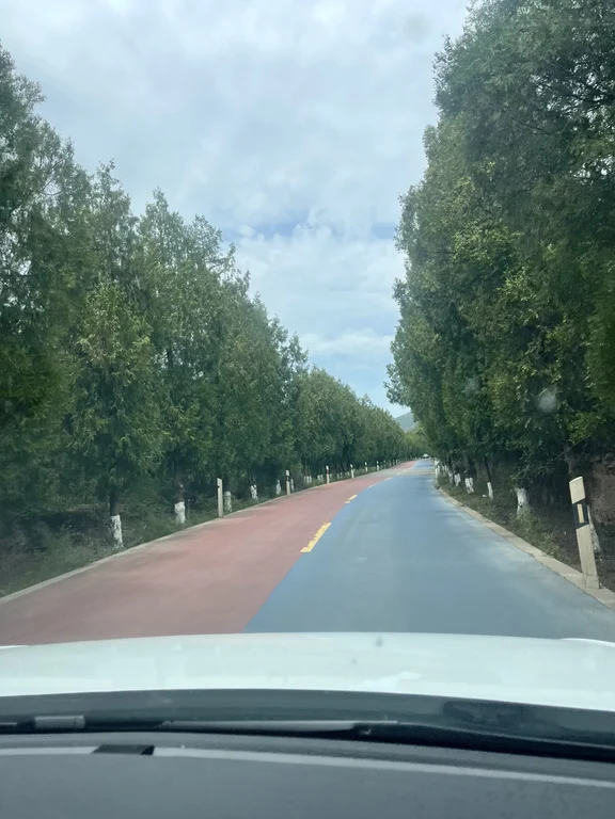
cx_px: 308
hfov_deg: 53.1
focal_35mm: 26
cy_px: 410
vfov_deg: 67.3
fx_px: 616
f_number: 1.6
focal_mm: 5.1
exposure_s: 1/2786
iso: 32
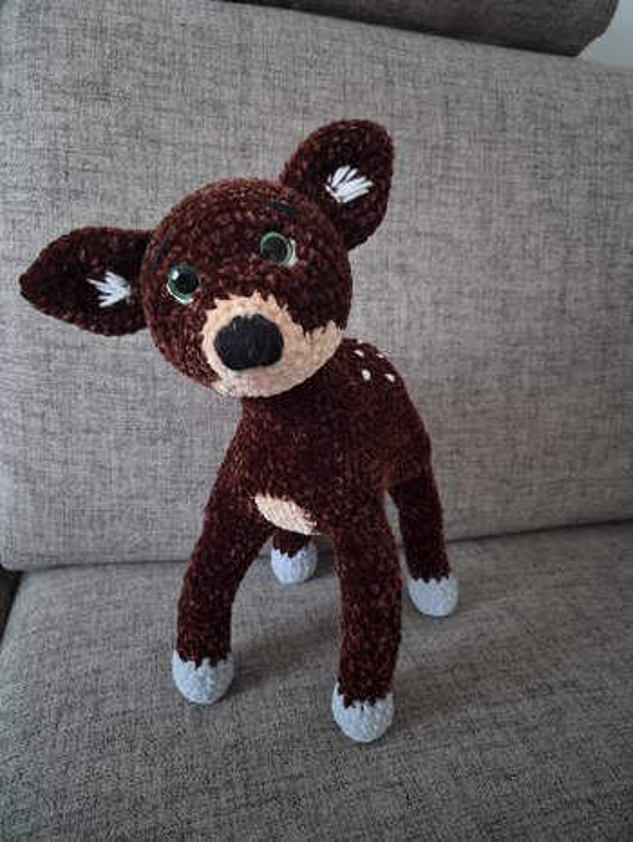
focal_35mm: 23
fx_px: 560
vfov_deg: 73.9
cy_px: 421
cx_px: 316
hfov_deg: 58.9
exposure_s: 1/25
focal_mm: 5.4
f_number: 1.8
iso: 1600
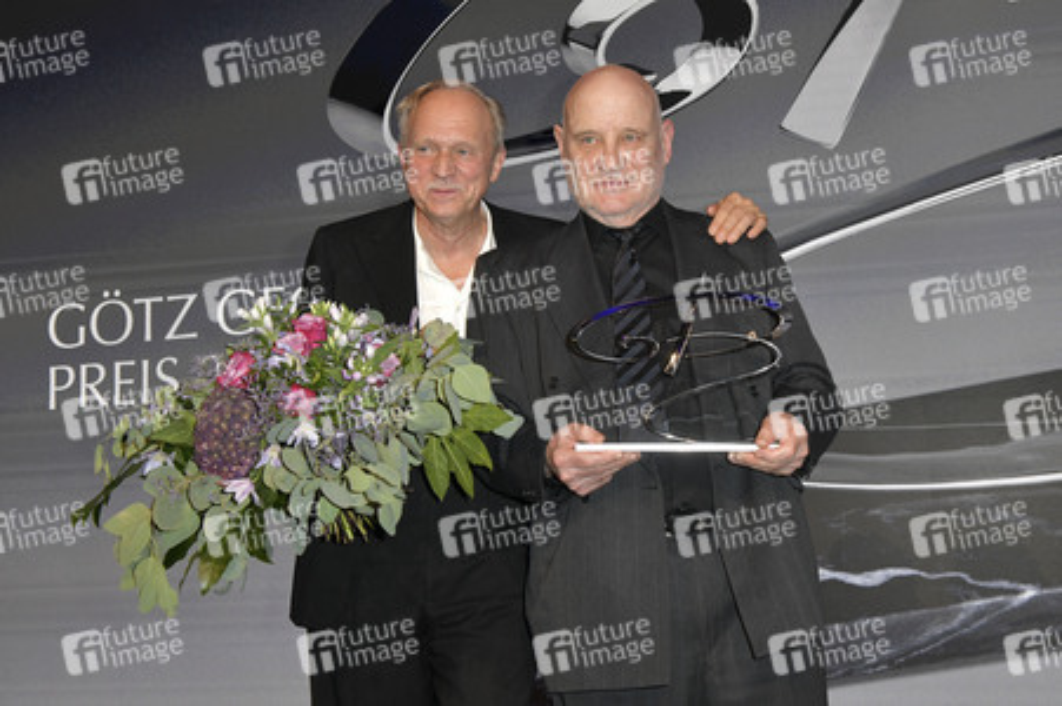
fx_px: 1179
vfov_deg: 33.4
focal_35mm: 40
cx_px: 531
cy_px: 353
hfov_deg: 48.5
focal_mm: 40
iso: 2000
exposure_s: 1/250
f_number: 6.3
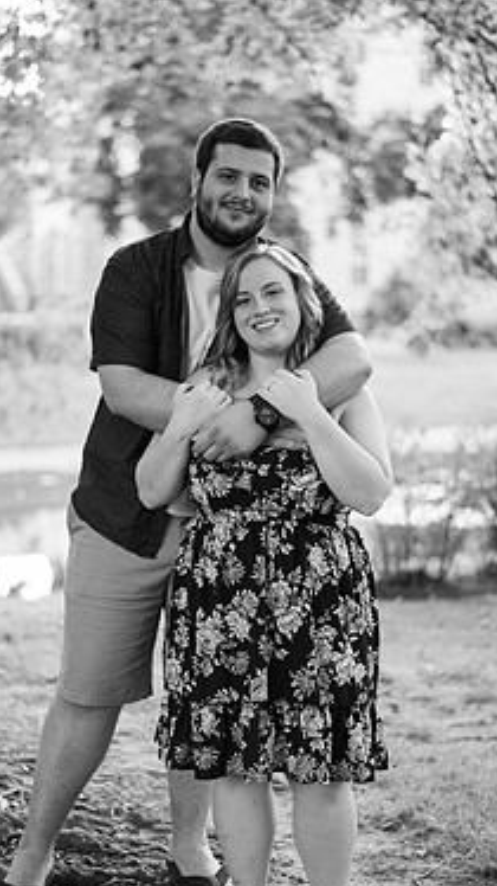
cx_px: 209
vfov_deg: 33.3
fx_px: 1478
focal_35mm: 63
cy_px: 464
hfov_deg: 19.1
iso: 640
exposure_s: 1/400
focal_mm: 50
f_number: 1.8
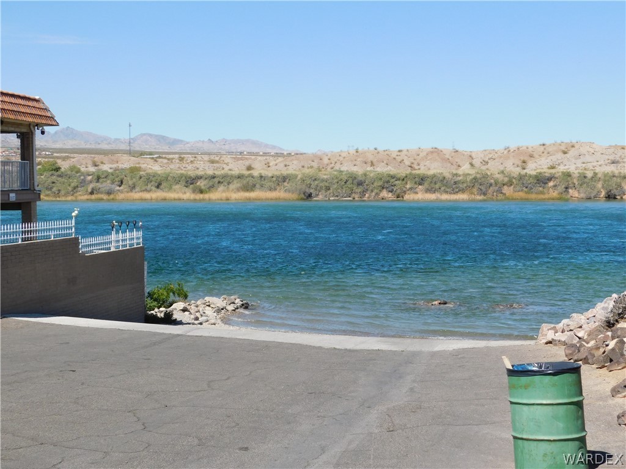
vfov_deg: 28.6
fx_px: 922
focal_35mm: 51
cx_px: 313
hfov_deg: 37.5
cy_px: 234
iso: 125
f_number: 3.8
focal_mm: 9
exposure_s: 1/1000
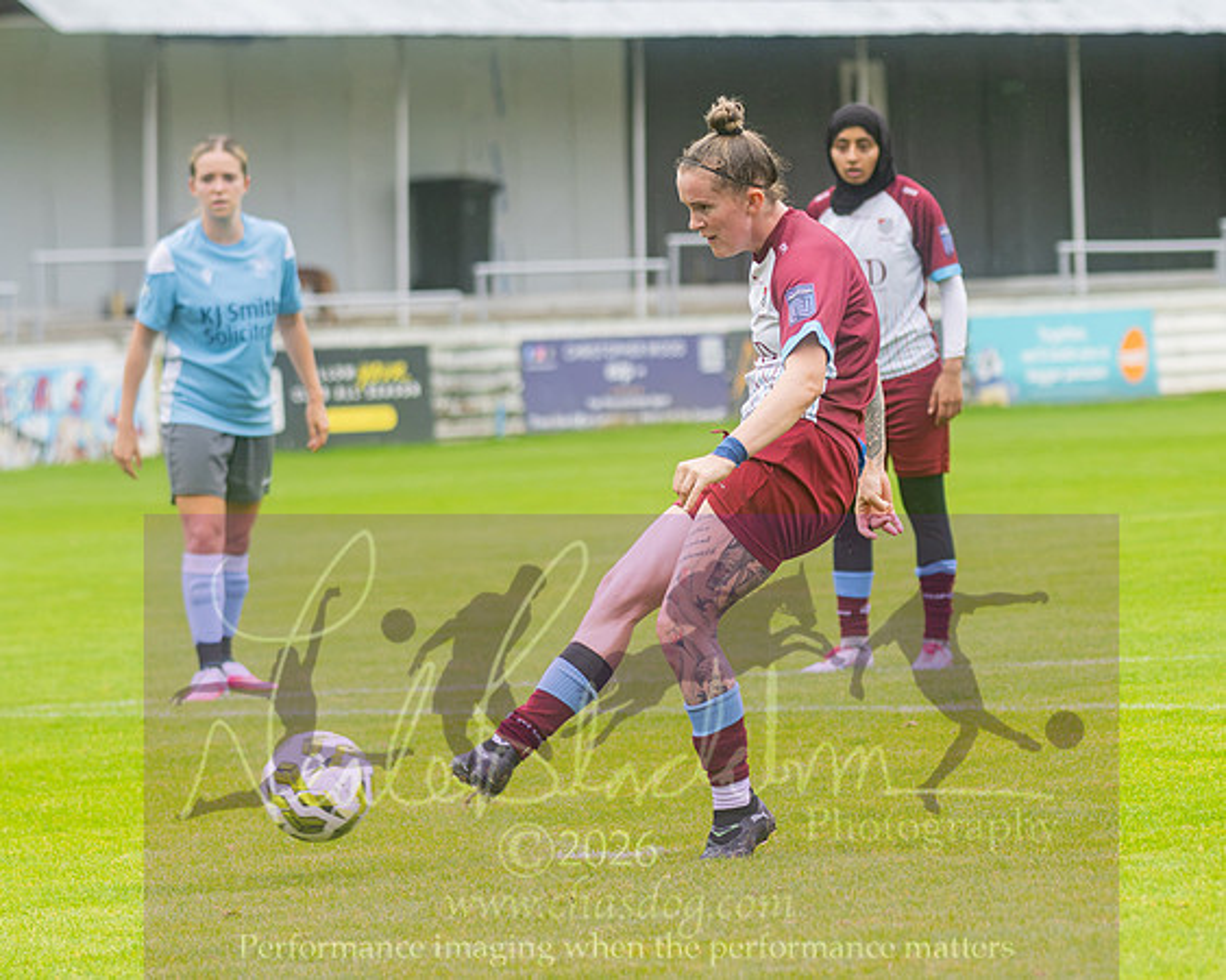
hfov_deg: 7.3
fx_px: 9585
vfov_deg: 5.9
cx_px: 542
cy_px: 412
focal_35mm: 264
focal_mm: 120
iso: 800
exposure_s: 1/1600
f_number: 2.8
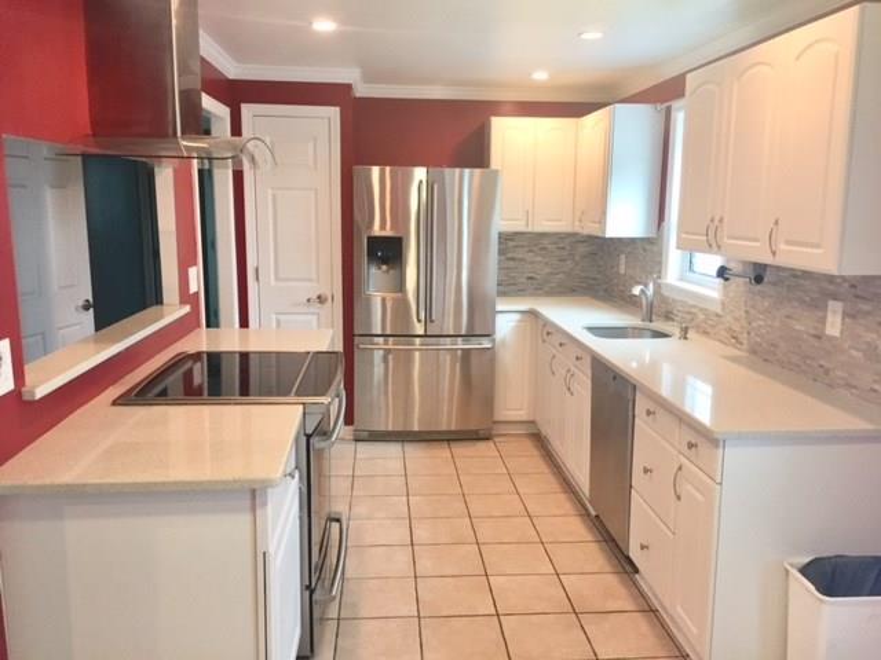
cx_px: 440
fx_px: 738
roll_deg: -1.7
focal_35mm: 29
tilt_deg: -9.1
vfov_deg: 48.2
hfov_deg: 61.7
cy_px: 330
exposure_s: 1/30
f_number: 2.2
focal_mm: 4.15
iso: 125
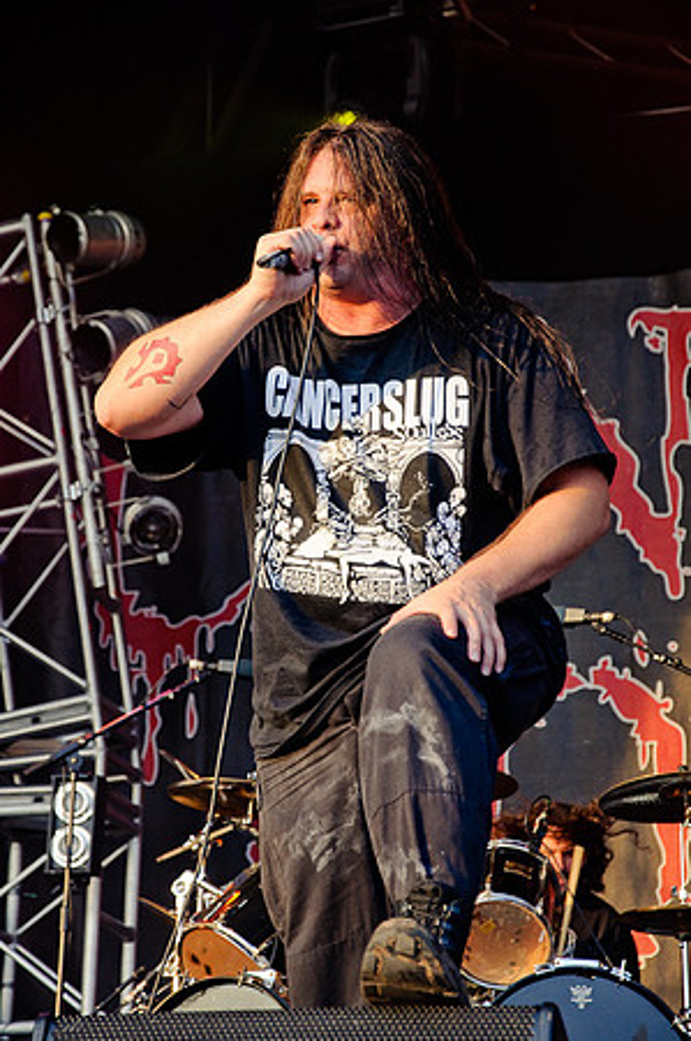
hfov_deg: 10.7
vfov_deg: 16.1
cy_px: 520
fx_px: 3679
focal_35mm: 128
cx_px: 346
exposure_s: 1/250
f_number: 5.6
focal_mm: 85
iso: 400
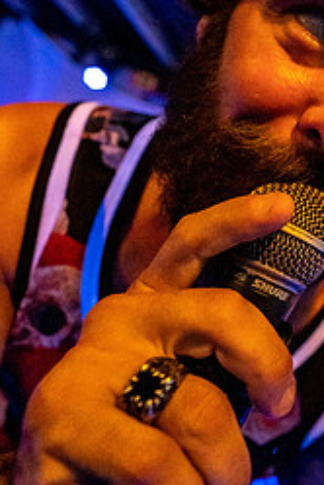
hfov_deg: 30.8
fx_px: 472
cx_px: 406
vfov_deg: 51.9
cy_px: 118
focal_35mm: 35
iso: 3200
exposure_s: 1/160
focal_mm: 14
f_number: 2.8
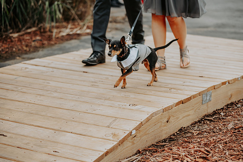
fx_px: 607
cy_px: 81
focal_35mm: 90
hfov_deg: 22.6
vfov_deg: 15.2
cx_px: 122
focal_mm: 90
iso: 400
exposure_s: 1/1000
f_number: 2.8
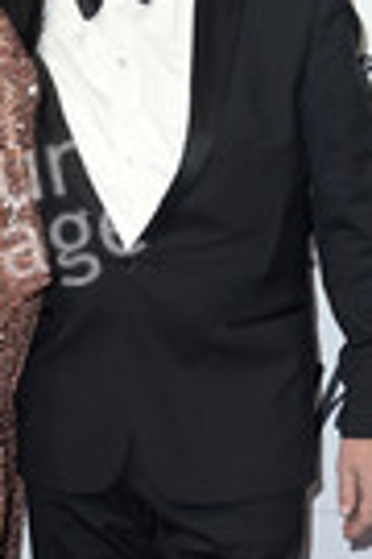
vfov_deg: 15.3
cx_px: 54
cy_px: 439
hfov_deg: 10.3
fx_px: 2061
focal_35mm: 133
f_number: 5
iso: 640
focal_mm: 45
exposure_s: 1/125
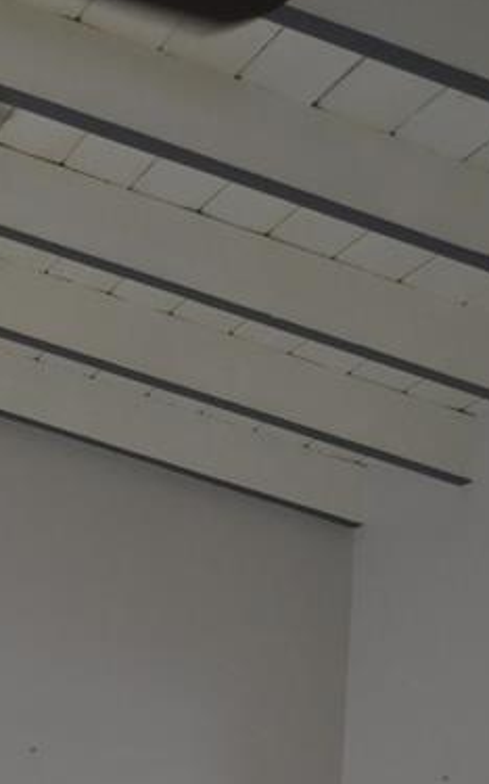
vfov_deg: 21.6
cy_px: 976
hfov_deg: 14.0
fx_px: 1879
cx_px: -222
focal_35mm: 88
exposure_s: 1/60
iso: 800
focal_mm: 18
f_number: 4
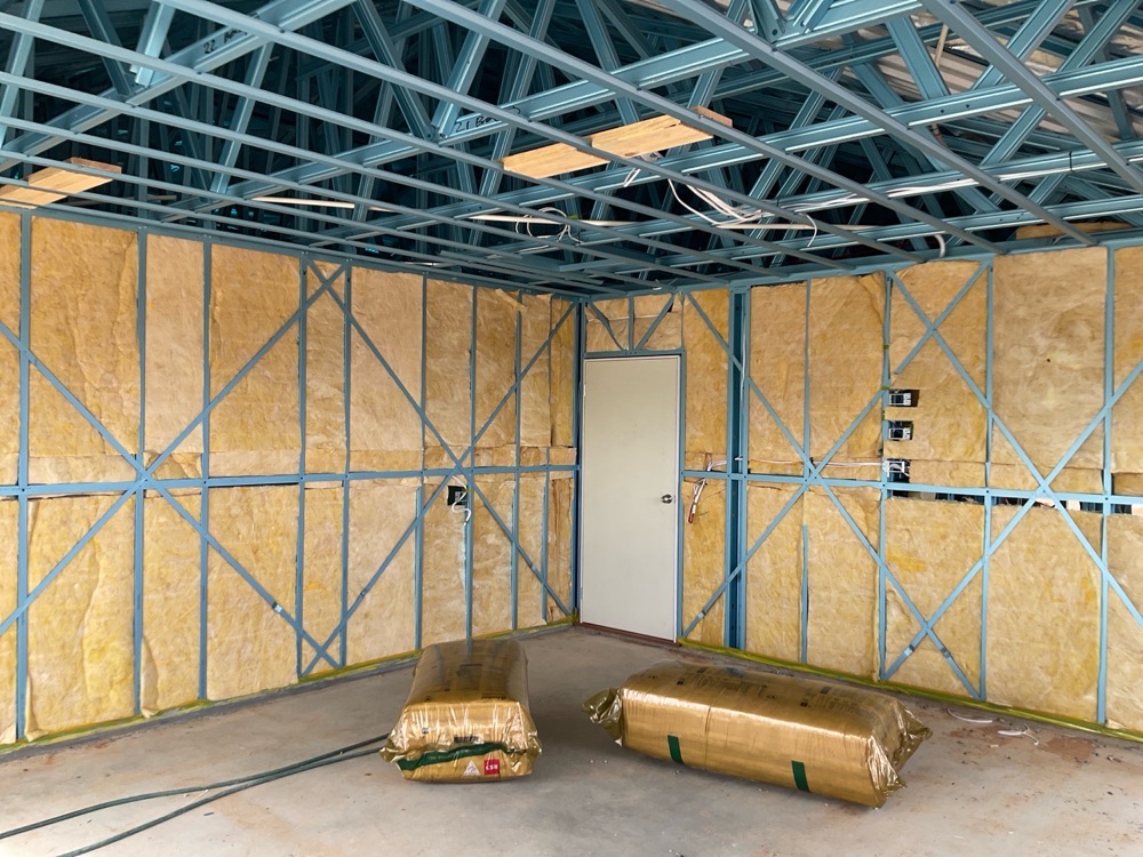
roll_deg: -0.5
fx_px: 958
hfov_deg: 61.7
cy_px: 428
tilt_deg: +1.3
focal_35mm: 29
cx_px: 572
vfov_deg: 48.2
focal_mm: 3
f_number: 1.8
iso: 16
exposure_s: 1/137
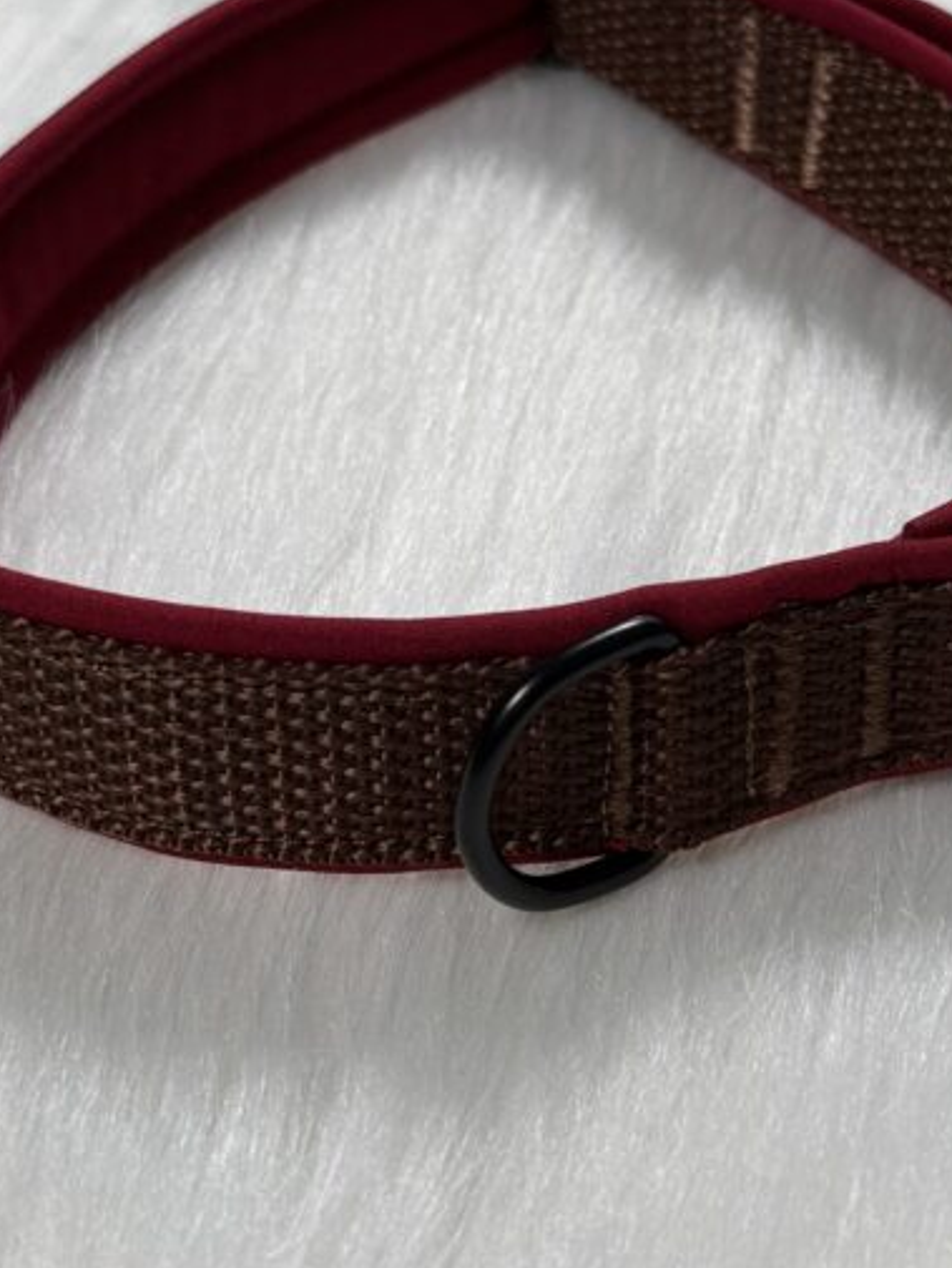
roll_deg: +2.0
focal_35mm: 76
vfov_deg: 25.6
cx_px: 535
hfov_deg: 19.4
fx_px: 2786
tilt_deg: -40.1
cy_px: 470
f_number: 1.78
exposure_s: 1/455
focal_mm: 6.76
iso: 64
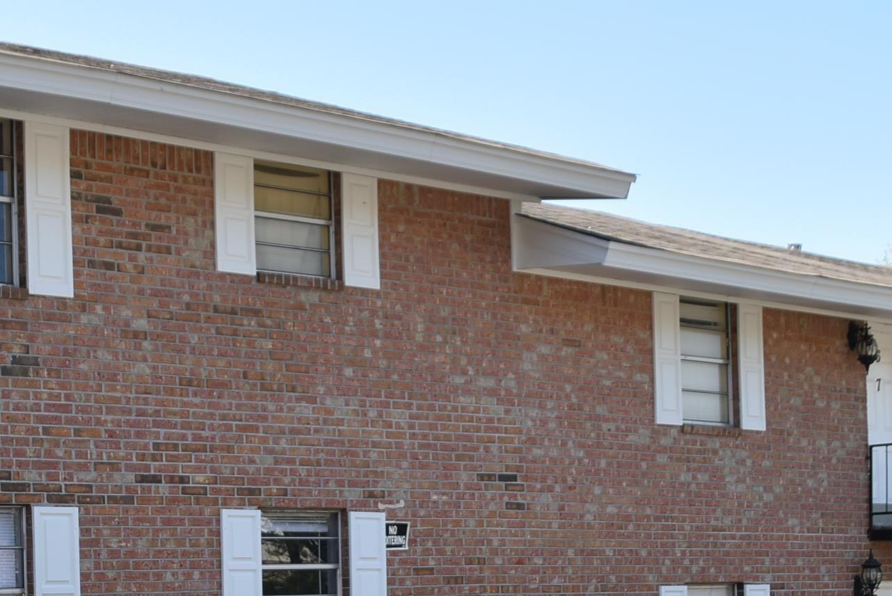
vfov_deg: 17.3
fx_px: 1909
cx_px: 273
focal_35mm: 77
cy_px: 625
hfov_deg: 26.1
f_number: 6.3
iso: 100
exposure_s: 1/160
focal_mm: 22
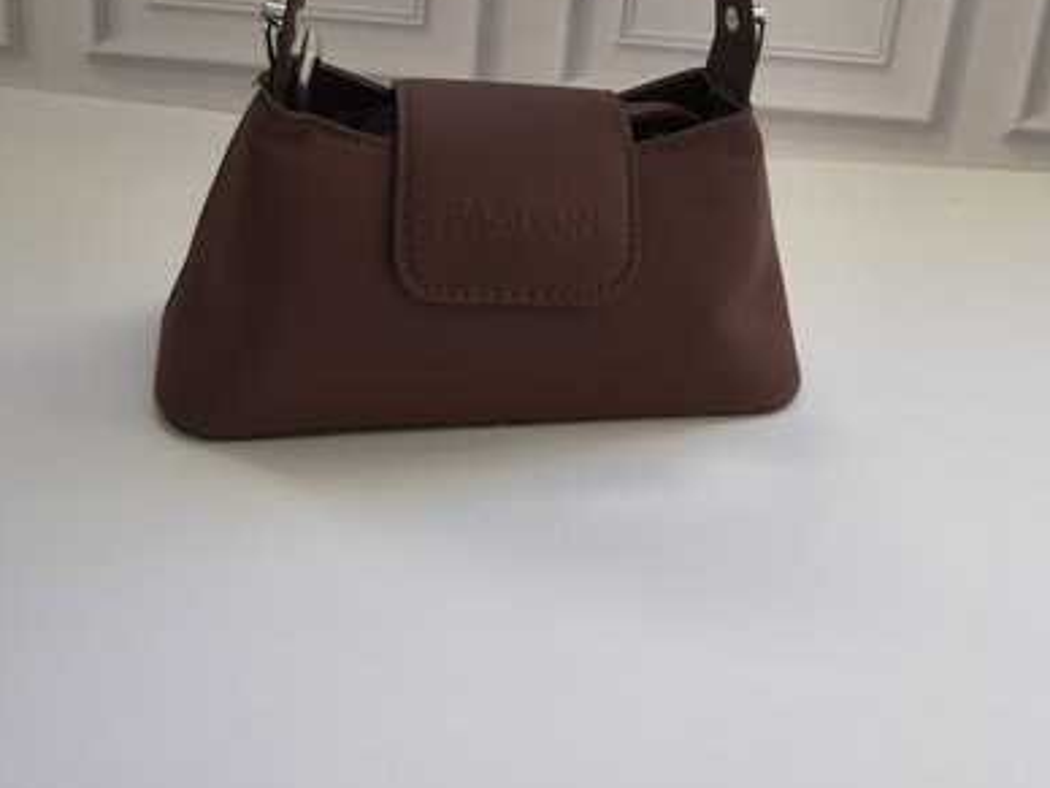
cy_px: 74
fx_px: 1001
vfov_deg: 39.7
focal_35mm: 33
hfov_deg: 55.4
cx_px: 533
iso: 100
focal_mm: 5.56
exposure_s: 1/185
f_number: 1.8
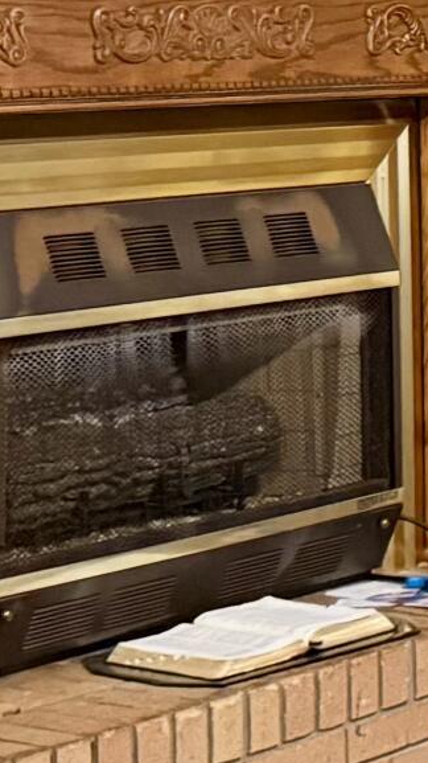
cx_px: 1283
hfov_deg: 7.7
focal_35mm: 136
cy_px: 152
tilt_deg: -2.4
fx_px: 2748
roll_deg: -0.1
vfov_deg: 15.7
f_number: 1.78
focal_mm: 6.76
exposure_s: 1/60
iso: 640
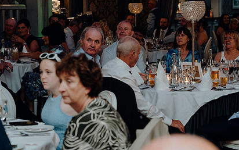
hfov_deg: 20.9
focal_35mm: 99
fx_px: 645
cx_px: 168
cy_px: 78
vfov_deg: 13.2
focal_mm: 69
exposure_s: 1/160
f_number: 3.5
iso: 2500
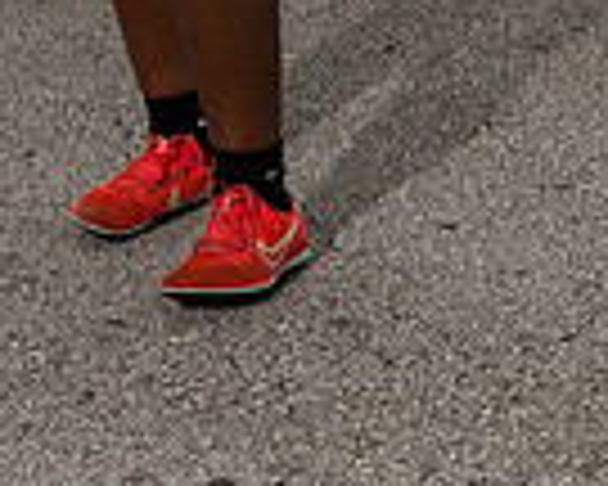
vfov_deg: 7.9
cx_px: 297
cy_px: -518
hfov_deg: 10.4
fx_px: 3329
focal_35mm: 185
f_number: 6.3
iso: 500
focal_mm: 59
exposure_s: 1/250
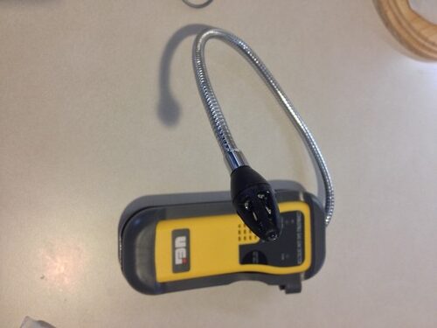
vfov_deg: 40.7
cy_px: 164
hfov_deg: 52.6
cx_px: 218
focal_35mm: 35
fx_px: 442
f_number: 2.4
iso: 160
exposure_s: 1/20
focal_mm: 4.28
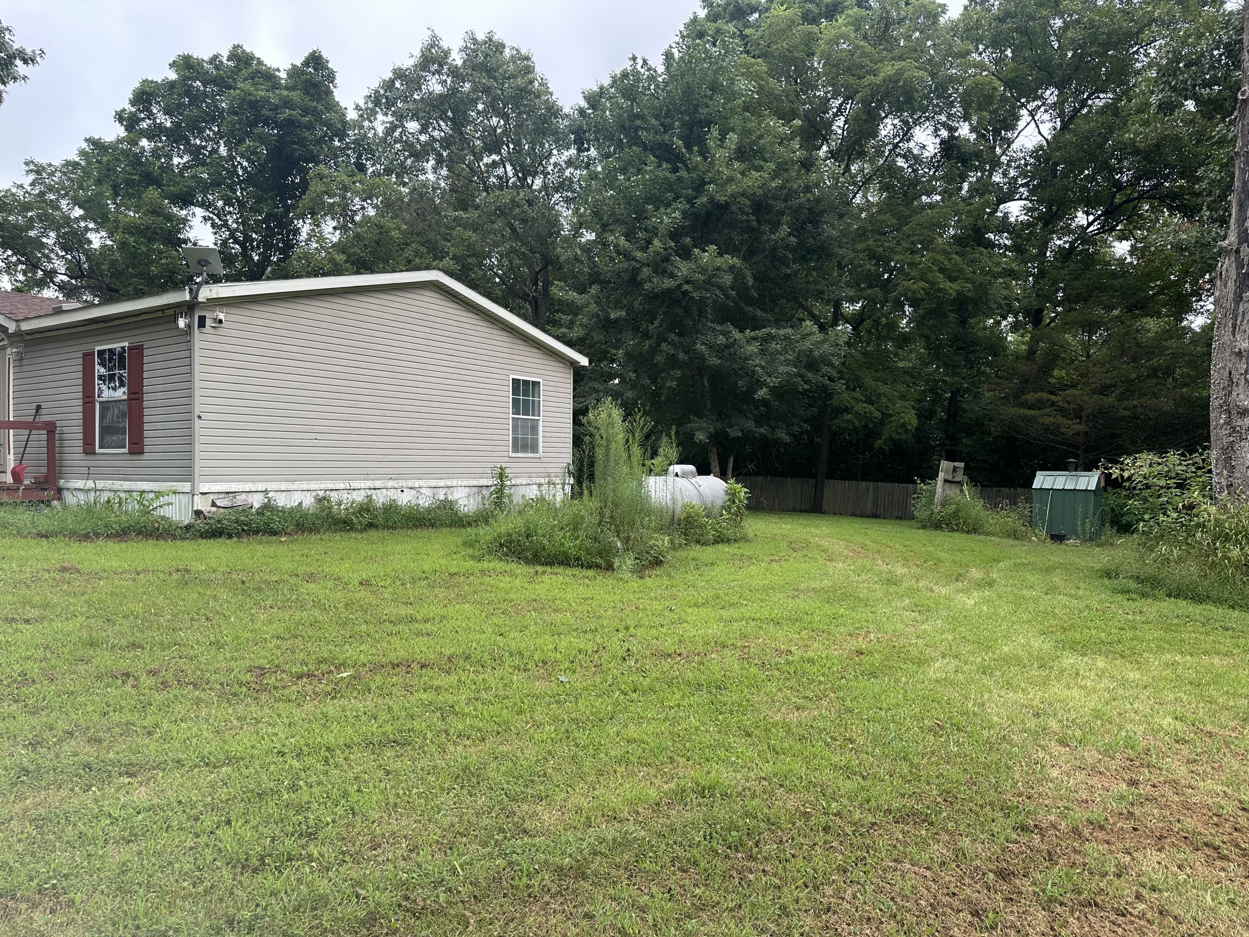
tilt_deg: +0.1
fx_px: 866
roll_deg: -0.8
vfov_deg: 56.8
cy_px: 468
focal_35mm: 24
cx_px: 624
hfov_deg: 71.6
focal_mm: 6.86
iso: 80
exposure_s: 1/740
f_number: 1.78
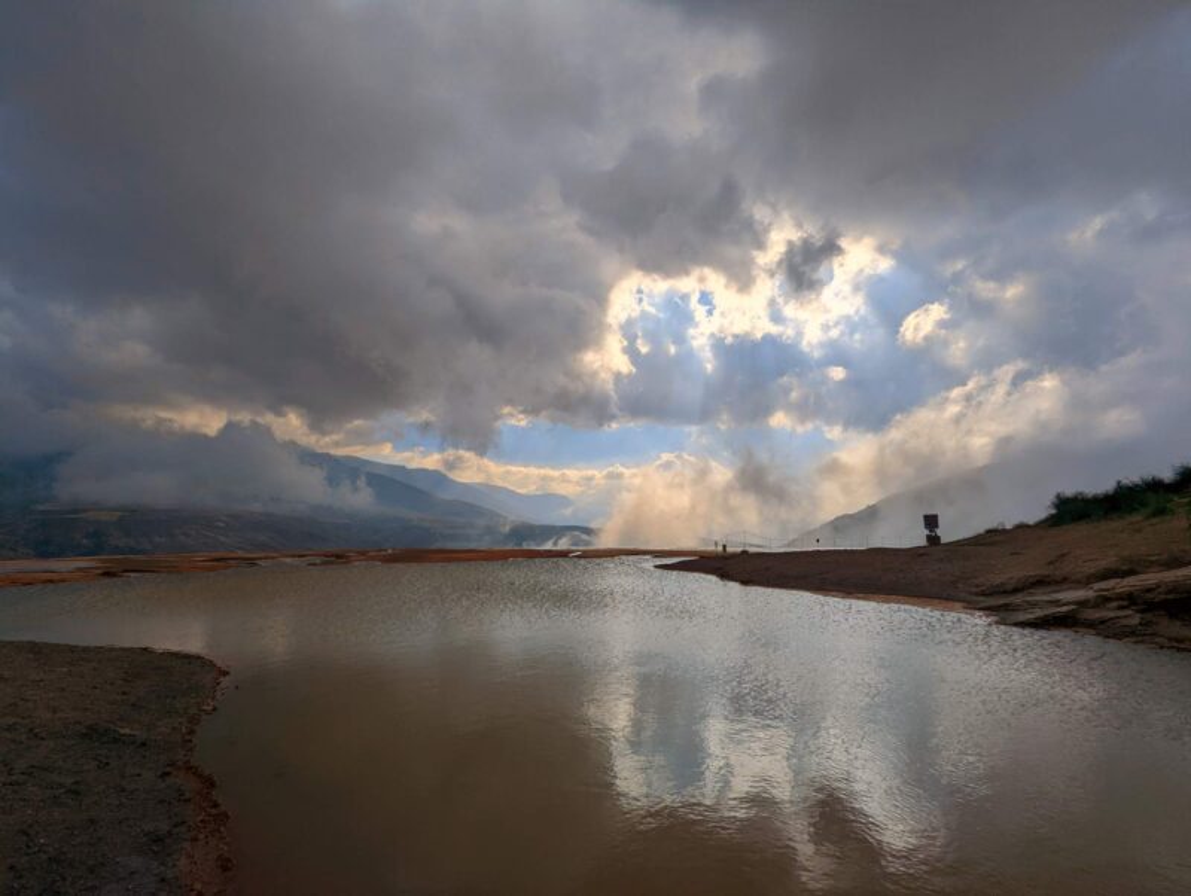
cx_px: 596
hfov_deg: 94.4
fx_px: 551
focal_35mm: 16
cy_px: 448
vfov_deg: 78.2
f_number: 2.2
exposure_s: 1/7143
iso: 51
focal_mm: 2.35
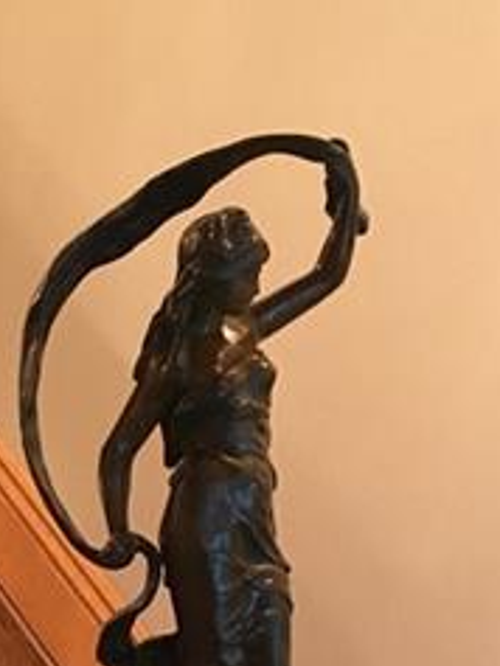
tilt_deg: -7.3
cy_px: 891
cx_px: -20
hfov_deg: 15.4
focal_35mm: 94
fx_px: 1809
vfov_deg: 19.1
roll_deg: +3.5
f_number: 2.2
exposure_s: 1/30
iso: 160
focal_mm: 4.15
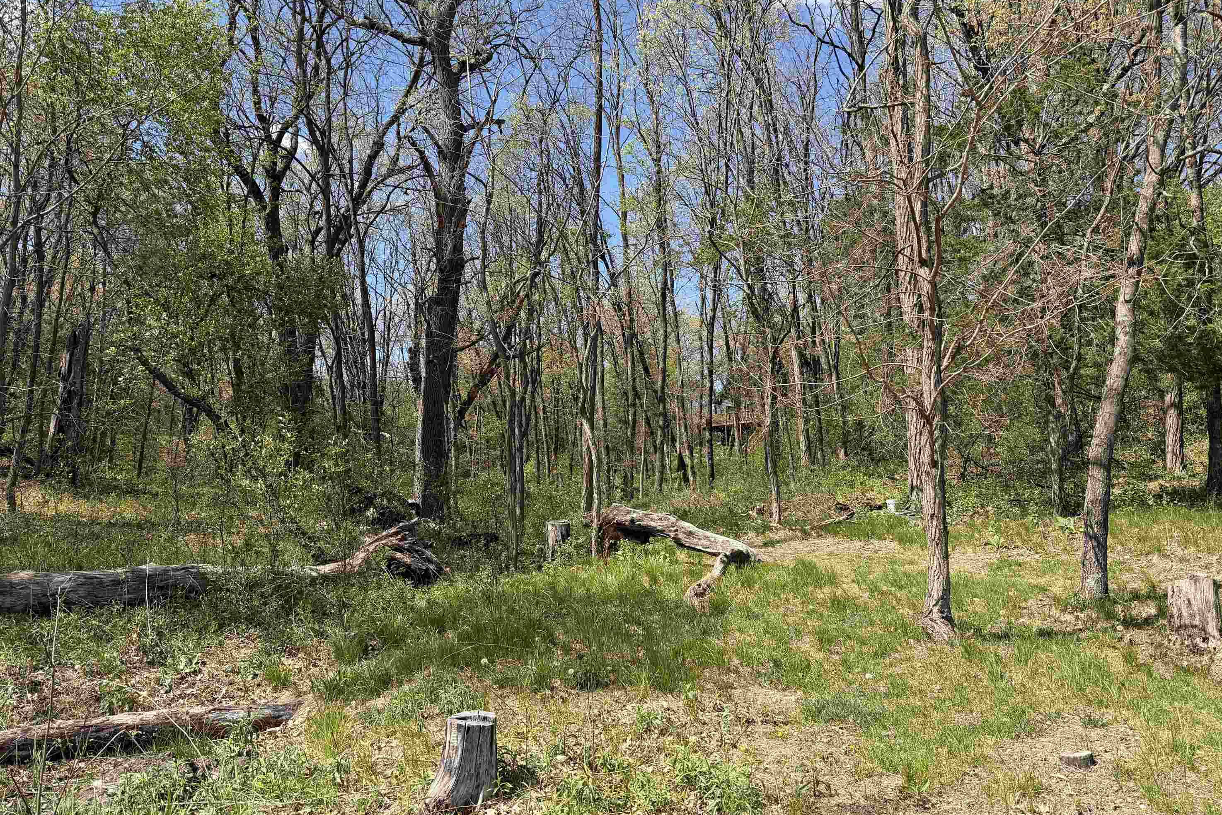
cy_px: 361
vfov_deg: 49.5
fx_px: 882
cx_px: 603
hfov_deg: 69.4
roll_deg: +1.9
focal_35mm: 26
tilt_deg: +9.0
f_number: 1.78
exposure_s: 1/2525
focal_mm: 6.76
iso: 80
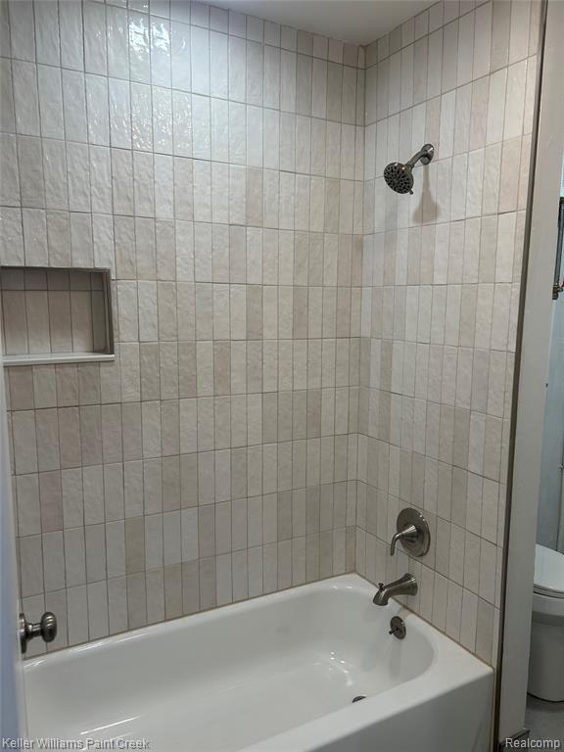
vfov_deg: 67.3
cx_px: 282
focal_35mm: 26
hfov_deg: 53.1
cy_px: 376
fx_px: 565
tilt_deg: -9.2
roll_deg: -0.5
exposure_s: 1/120
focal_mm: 5.7
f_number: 1.5
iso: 40
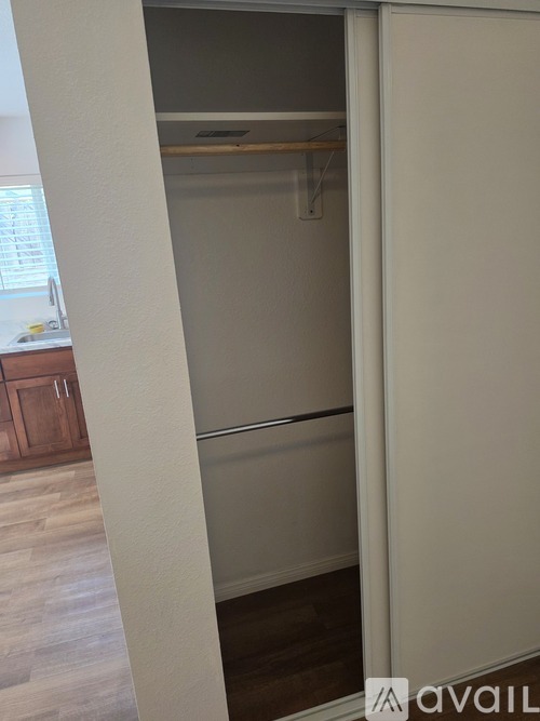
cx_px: 270
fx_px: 479
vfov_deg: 73.9
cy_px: 360
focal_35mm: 23
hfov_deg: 58.9
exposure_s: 1/120
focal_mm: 6.5
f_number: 1.4
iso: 160
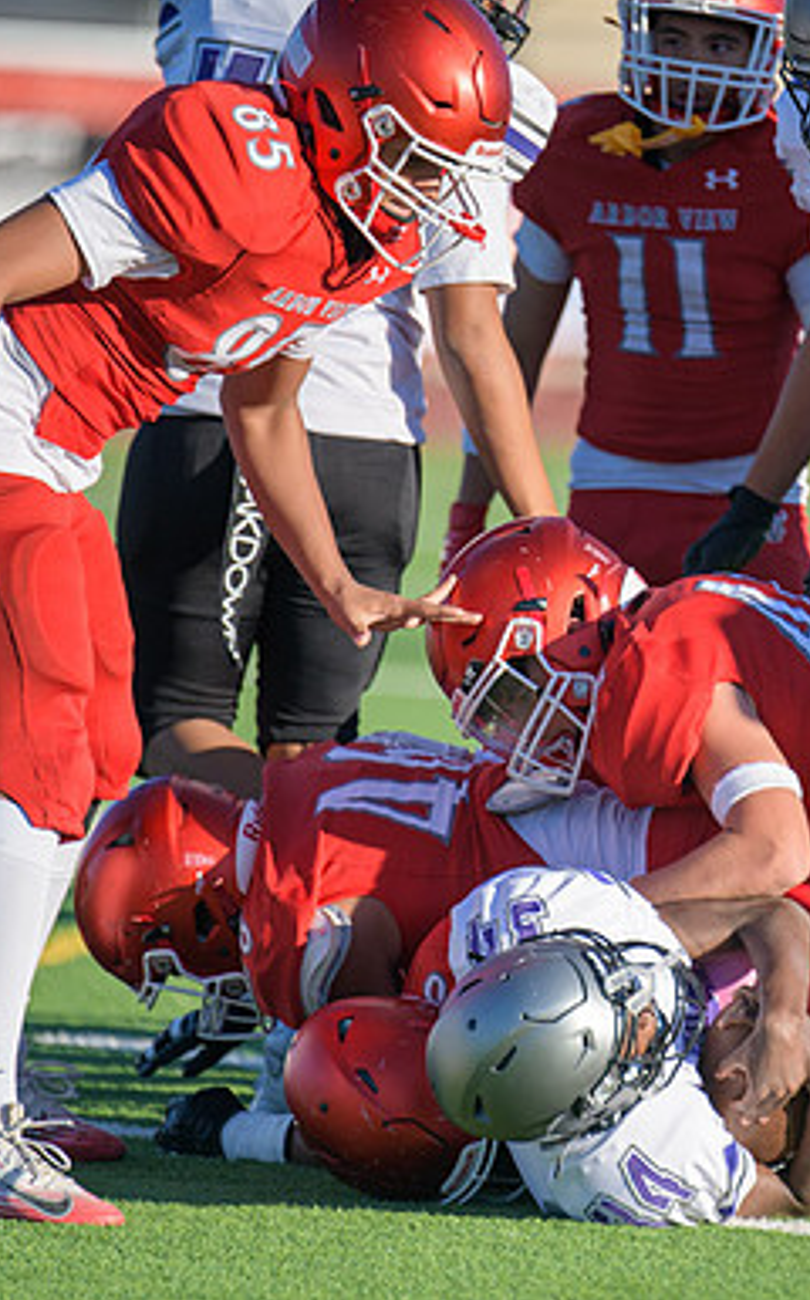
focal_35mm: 461
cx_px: 716
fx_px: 16313
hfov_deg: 2.8
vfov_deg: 4.6
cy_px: 650
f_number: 2.8
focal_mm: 300
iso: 400
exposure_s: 1/6400
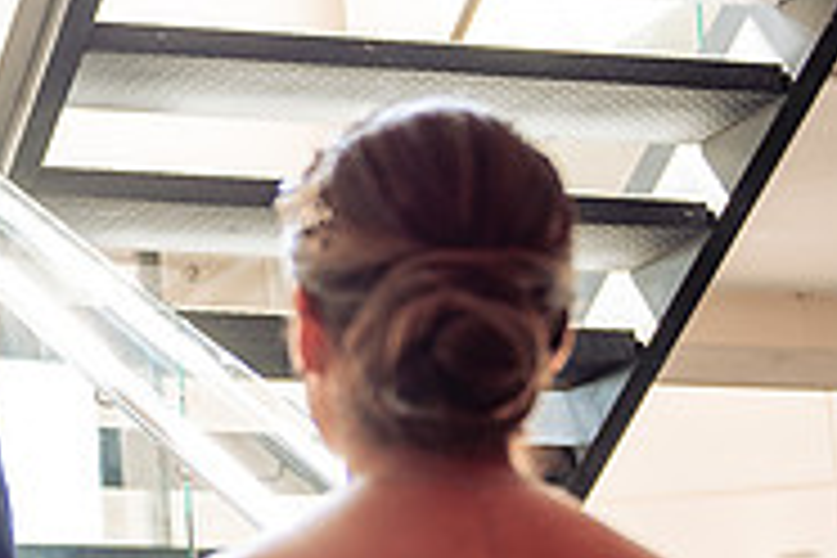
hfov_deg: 13.1
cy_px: 250
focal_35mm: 152
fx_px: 3534
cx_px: -243
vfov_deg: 9.0
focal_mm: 40
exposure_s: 1/100
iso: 200
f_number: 2.8
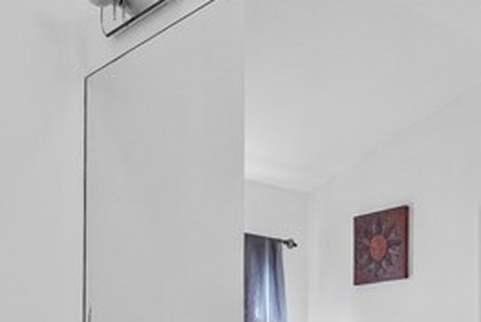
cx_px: 245
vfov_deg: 18.0
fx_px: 883
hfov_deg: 30.5
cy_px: 507
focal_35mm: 66
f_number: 4
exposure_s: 1/160
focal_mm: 16
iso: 1600
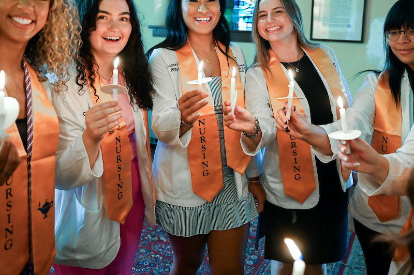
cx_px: 202
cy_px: 79
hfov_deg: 53.2
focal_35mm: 36
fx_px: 414
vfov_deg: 36.2
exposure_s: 1/160
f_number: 2.8
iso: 5000
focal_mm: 24
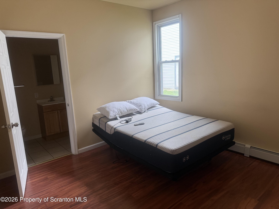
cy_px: 104
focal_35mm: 24
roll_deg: +2.8
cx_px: 140
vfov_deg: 56.8
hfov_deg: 71.6
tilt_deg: -10.9
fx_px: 193
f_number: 1.78
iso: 200
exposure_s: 1/103
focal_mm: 6.76
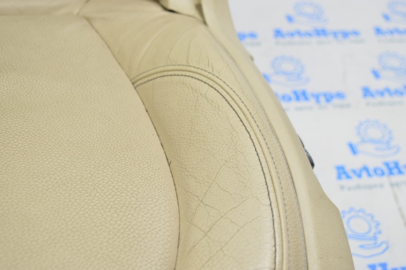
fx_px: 608
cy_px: 135
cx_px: 203
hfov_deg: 36.9
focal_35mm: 54
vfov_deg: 25.0
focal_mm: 36
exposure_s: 1/20
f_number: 5.6
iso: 400
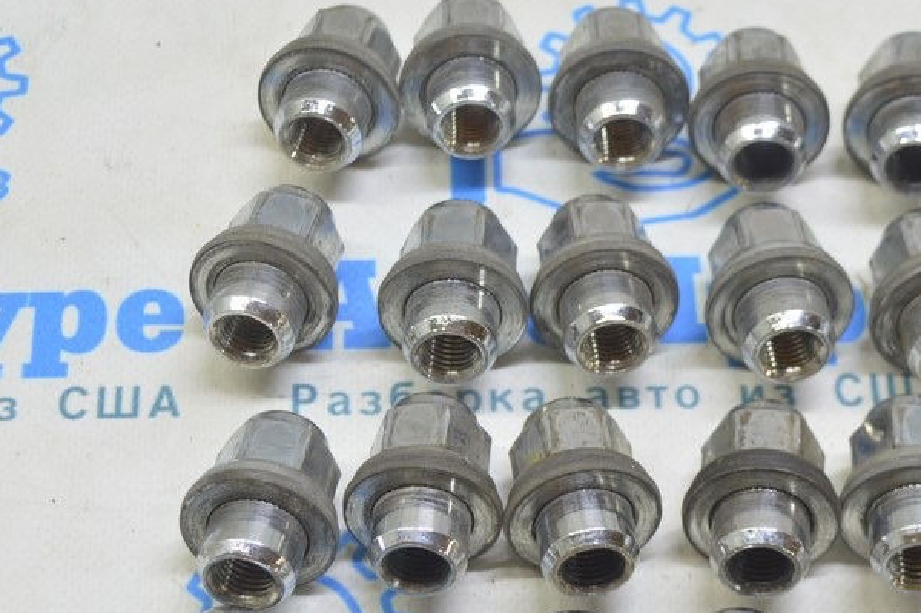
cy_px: 403
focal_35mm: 87
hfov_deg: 23.4
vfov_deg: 15.7
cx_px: 557
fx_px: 2224
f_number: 5.6
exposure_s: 1/20
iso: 400
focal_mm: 34
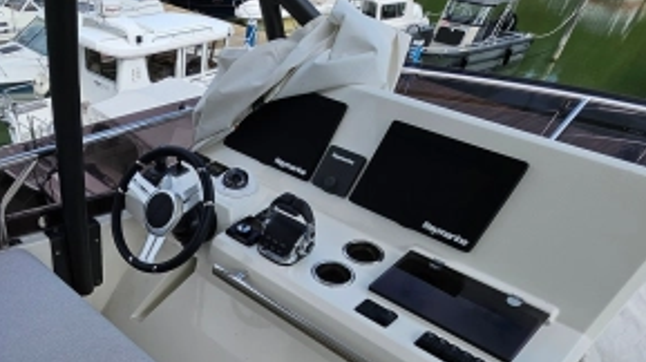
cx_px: 179
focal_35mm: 27
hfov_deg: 66.5
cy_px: 350
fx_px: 462
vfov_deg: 38.7
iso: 32
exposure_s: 1/1179
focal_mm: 1.74
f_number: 2.2
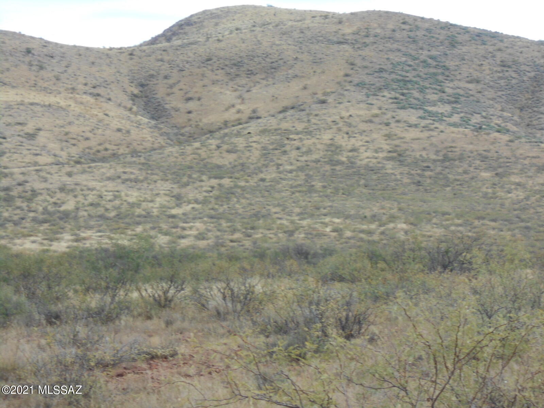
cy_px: 204
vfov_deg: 11.4
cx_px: 272
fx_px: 2043
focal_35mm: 130
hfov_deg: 15.2
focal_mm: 23
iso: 200
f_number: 6.5
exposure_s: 1/60
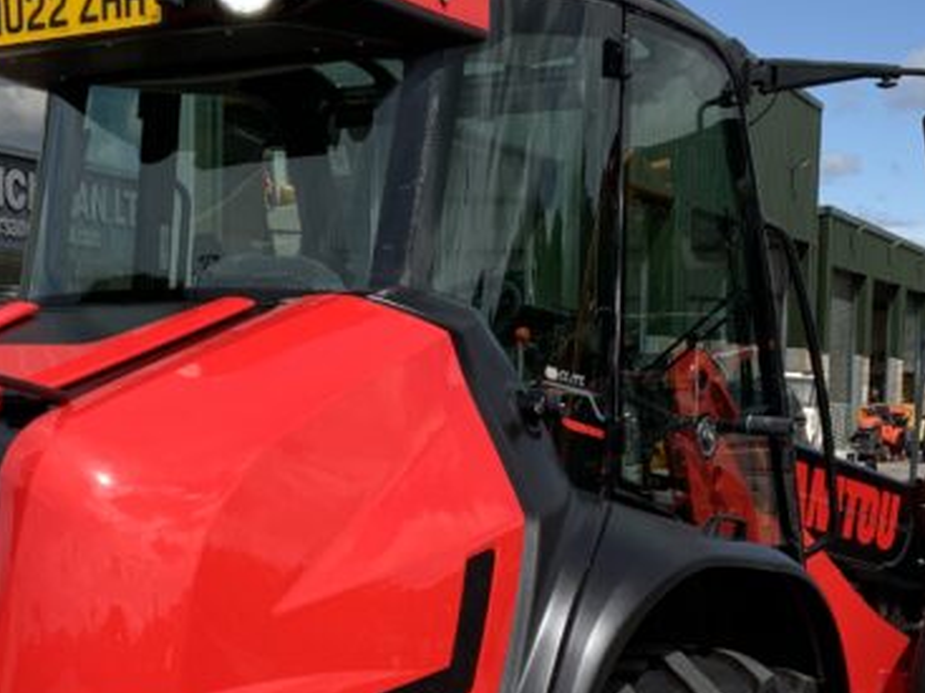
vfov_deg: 18.0
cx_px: 423
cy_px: 592
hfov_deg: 24.1
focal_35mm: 81
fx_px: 2164
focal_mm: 3
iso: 16
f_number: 1.8
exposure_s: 1/1848
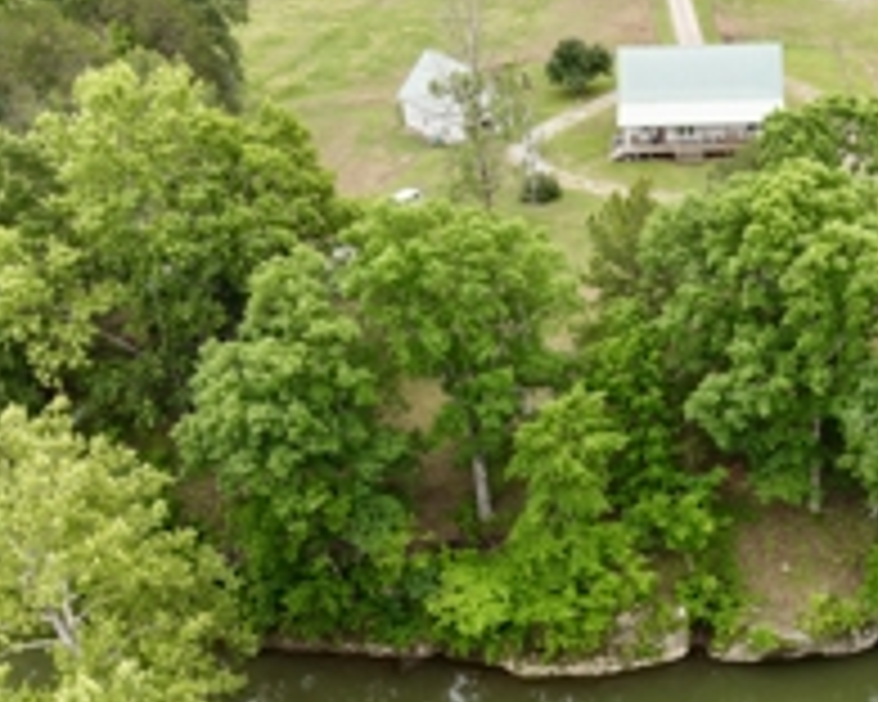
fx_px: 1247
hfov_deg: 37.4
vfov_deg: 31.1
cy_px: 486
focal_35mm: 48
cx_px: 702
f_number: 2.8
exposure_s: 1/125
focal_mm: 4.5
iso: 110
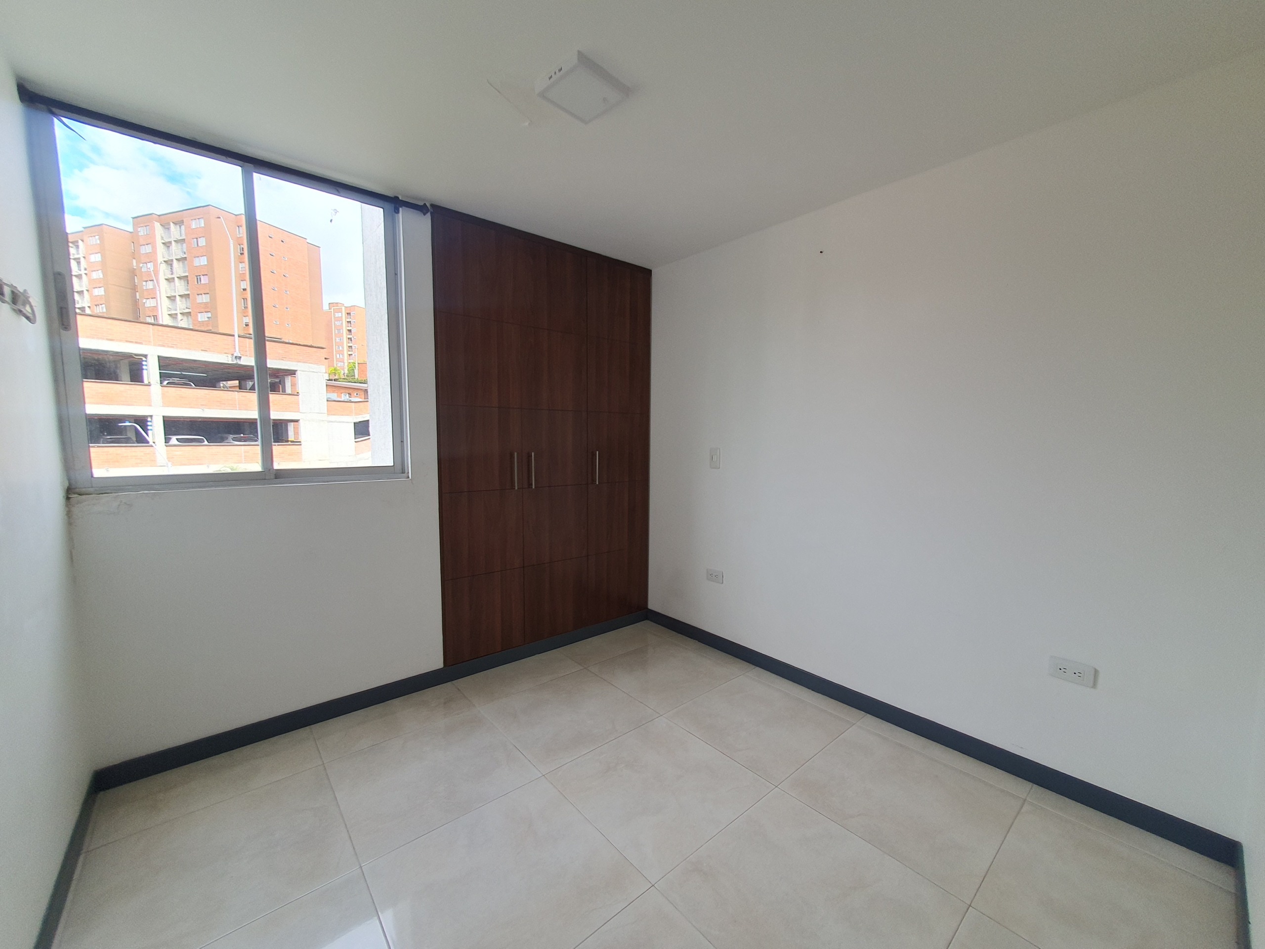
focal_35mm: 13
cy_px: 474
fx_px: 475
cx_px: 632
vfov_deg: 89.9
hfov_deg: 106.2
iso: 50
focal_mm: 1.8
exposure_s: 1/120
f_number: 2.2
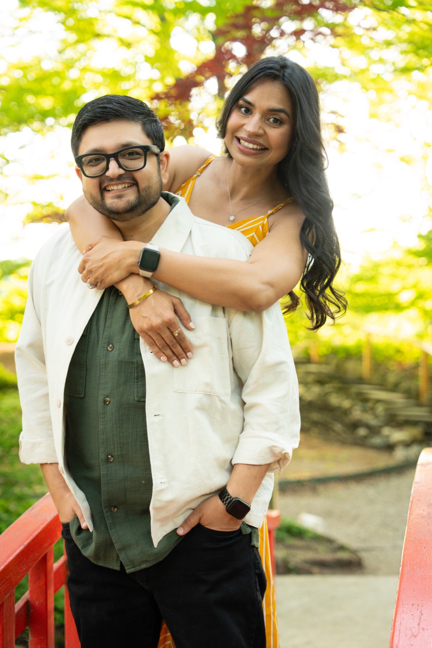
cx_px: 216
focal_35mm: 60
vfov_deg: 33.4
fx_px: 1080
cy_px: 324
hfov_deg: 22.6
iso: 3200
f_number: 3.2
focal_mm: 60
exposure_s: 1/500
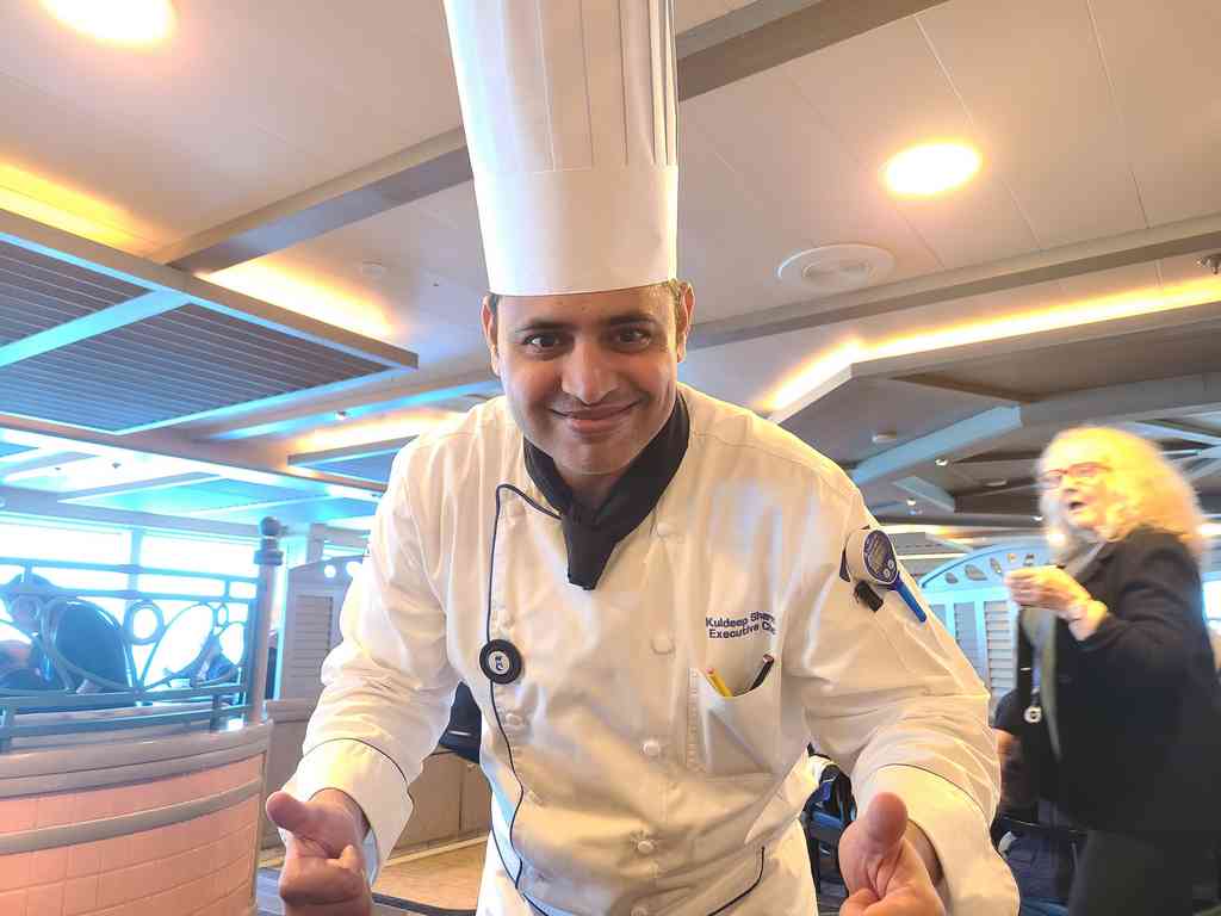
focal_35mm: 26
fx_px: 917
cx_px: 610
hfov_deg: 67.3
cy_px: 458
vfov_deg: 53.1
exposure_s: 1/40
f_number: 1.8
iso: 250
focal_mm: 5.4
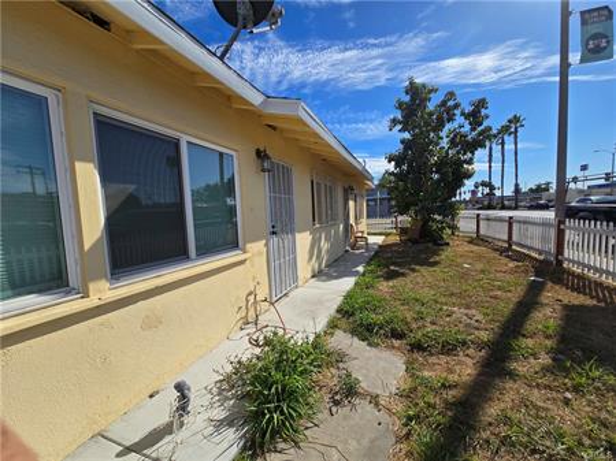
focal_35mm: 13
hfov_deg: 106.2
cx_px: 308
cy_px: 230
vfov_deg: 89.9
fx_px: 231
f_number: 2.2
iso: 50
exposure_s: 1/3381
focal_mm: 2.2
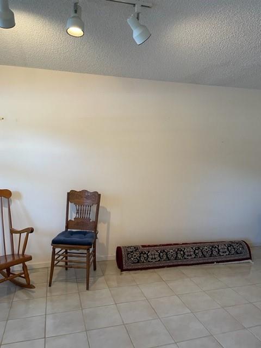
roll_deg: +0.3
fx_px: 261
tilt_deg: -2.3
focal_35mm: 26
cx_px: 130
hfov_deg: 53.1
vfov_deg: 67.3
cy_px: 174
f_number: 1.6
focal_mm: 4.2
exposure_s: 1/60
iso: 125
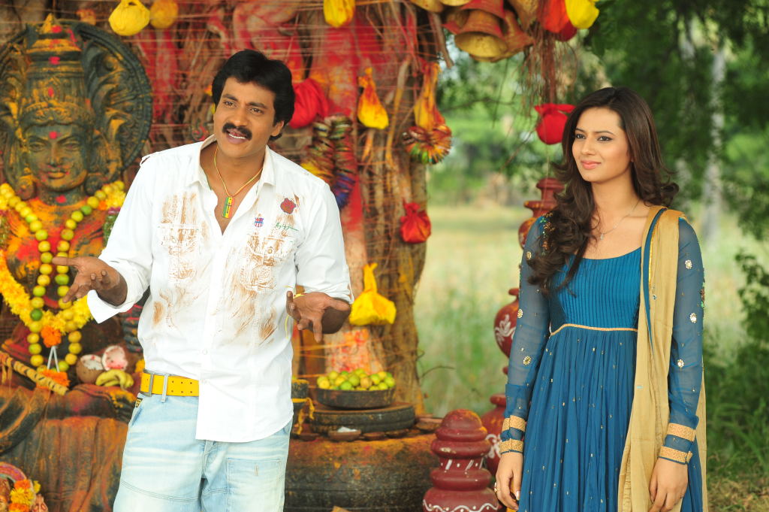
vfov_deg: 9.4
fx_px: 3095
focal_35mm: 145
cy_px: 256
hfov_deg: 14.2
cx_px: 384
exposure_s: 1/500
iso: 640
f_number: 7.1
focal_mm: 145
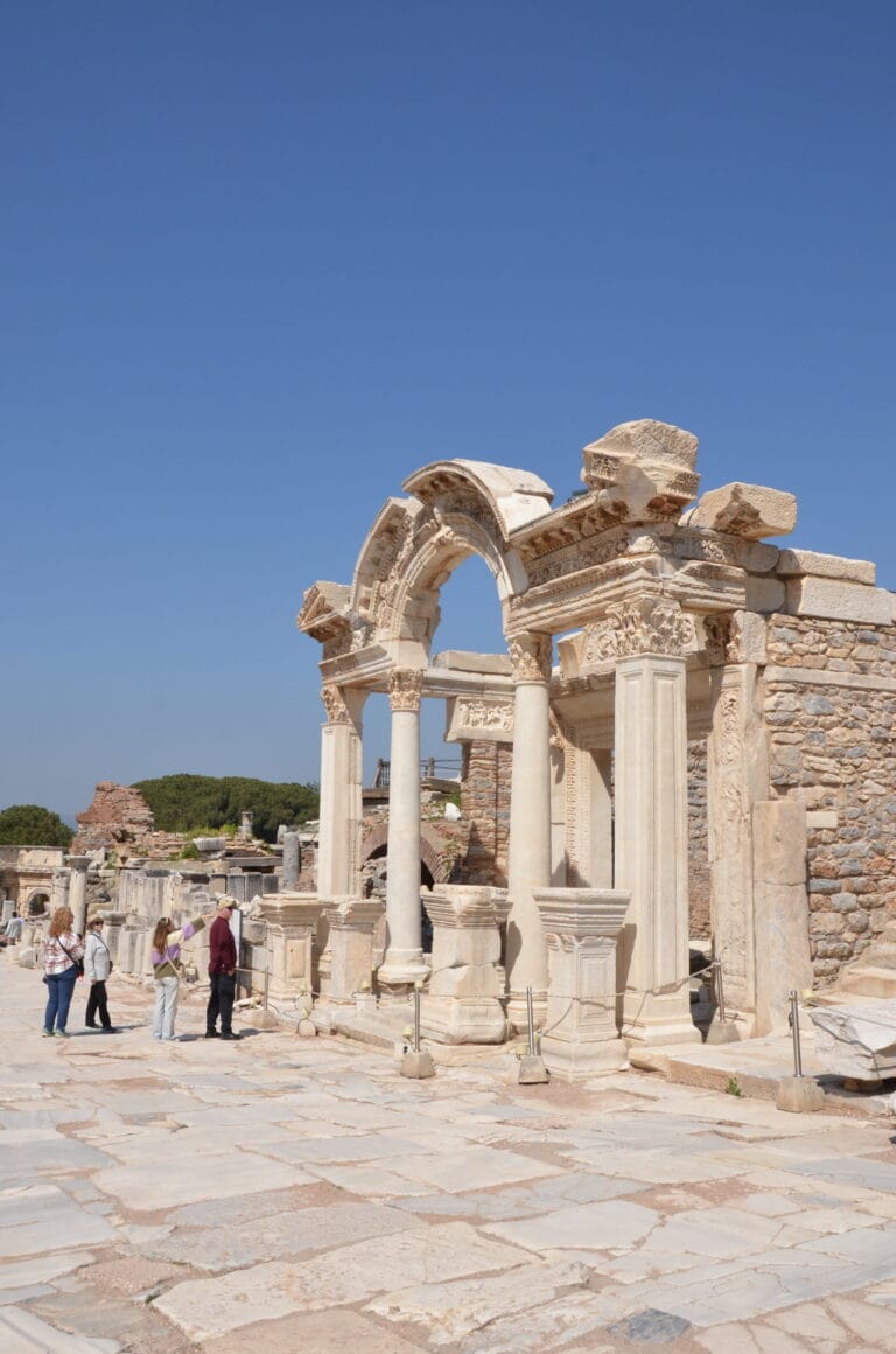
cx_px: 448
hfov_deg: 41.5
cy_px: 677
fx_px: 1182
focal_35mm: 32
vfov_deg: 59.6
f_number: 13
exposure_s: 1/640
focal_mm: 21
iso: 400
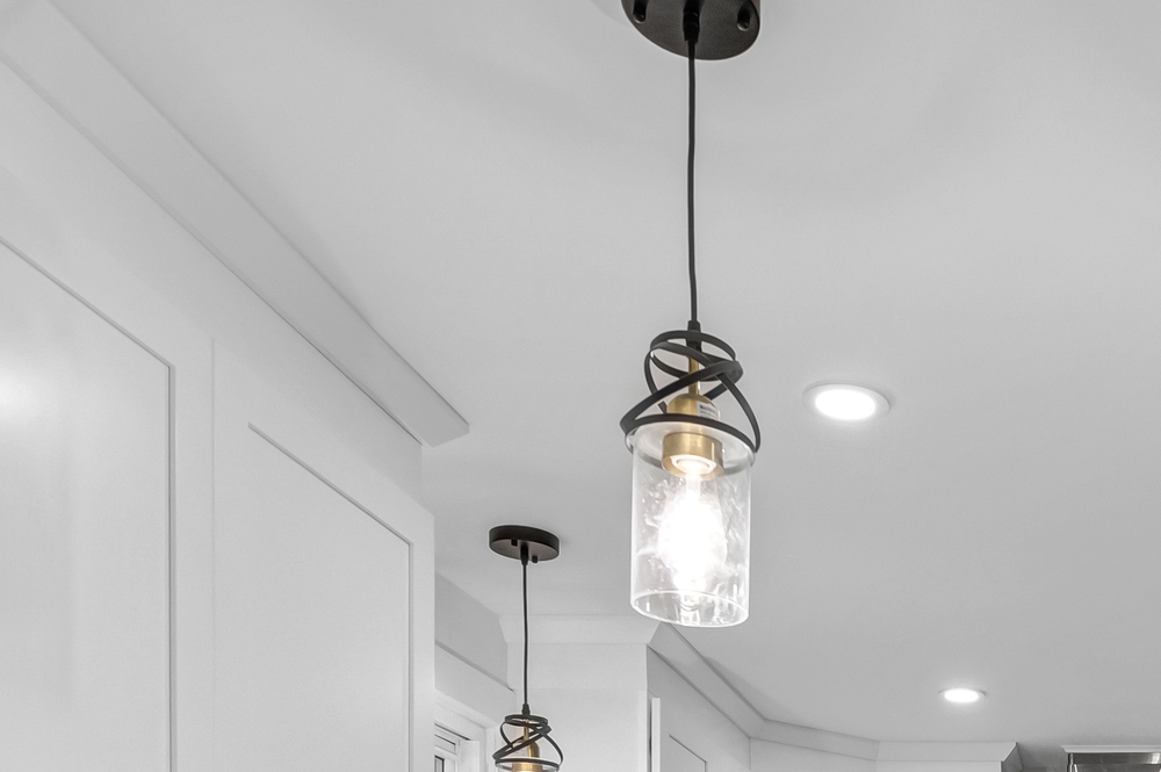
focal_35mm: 43
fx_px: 1386
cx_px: 1108
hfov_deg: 40.8
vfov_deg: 25.4
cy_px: 1078
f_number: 7.1
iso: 320
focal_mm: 14
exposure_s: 1/20
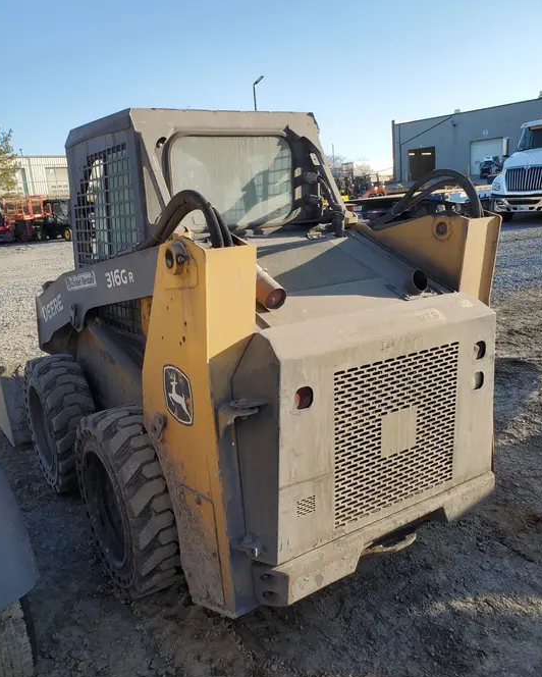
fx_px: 561
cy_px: 323
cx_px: 271
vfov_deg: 62.2
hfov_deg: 51.6
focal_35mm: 28
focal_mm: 4.3
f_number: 2.4
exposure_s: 1/710
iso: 50
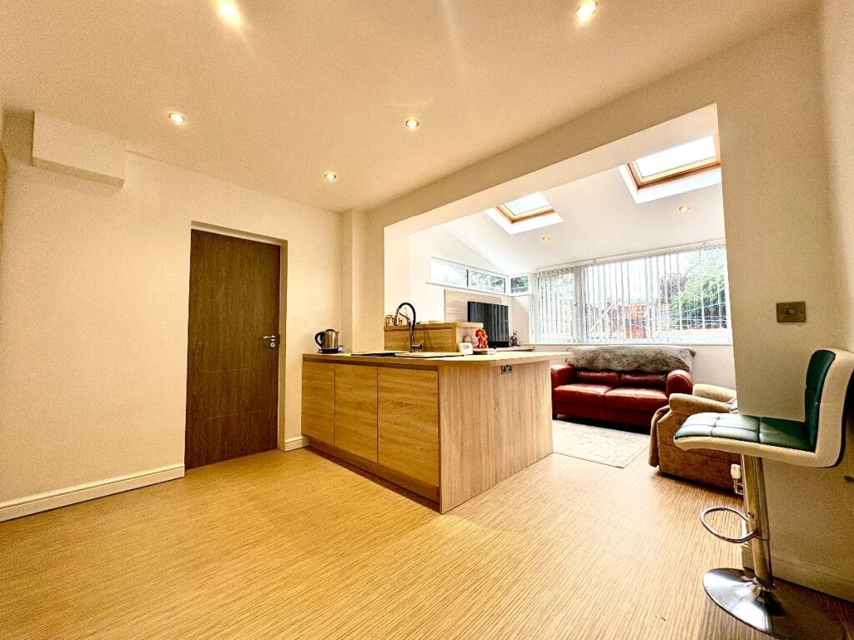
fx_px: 345
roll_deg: +0.8
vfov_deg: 85.7
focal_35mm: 14
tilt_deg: +3.7
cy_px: 320
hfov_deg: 102.1
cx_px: 427
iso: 125
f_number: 2.2
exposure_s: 1/100
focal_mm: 2.22
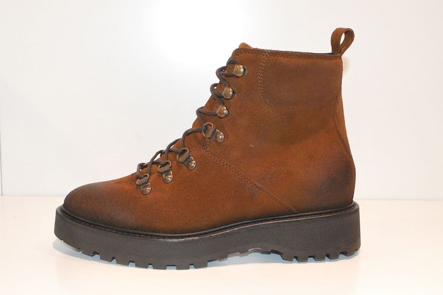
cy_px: 148
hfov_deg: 57.2
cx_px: 222
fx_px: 406
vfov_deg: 40.0
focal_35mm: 33
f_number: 8
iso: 1600
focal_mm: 22
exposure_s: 1/200
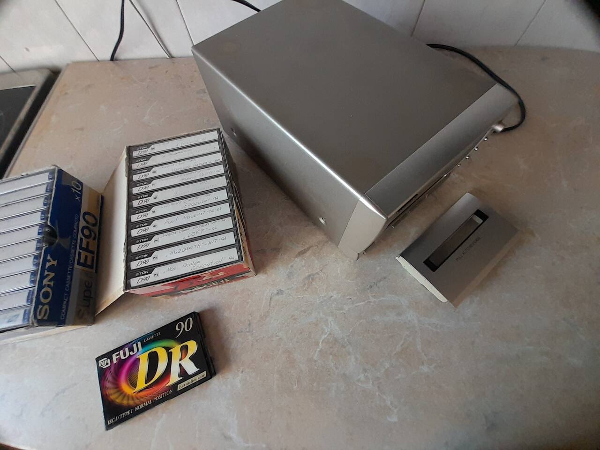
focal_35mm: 13
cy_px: 225
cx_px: 300
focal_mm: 1.13
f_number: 2.2
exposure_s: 1/50
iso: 125
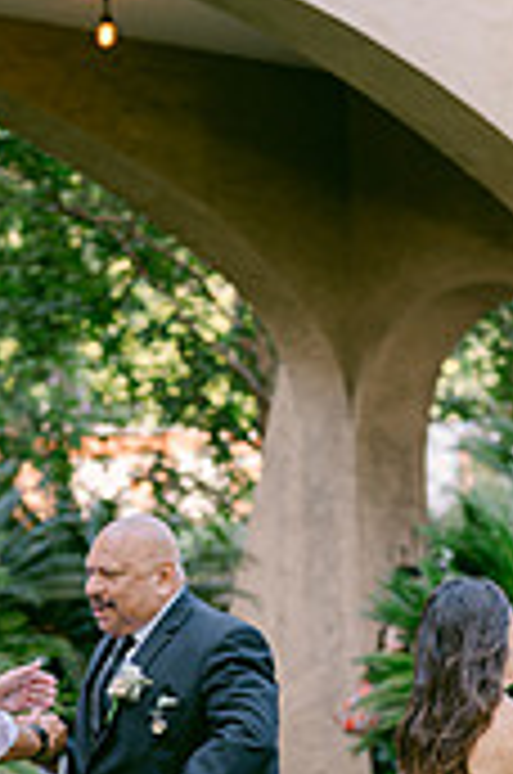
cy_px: 724
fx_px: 2811
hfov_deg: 10.4
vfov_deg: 15.5
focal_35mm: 131
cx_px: 286
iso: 100
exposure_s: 1/250
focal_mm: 50
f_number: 2
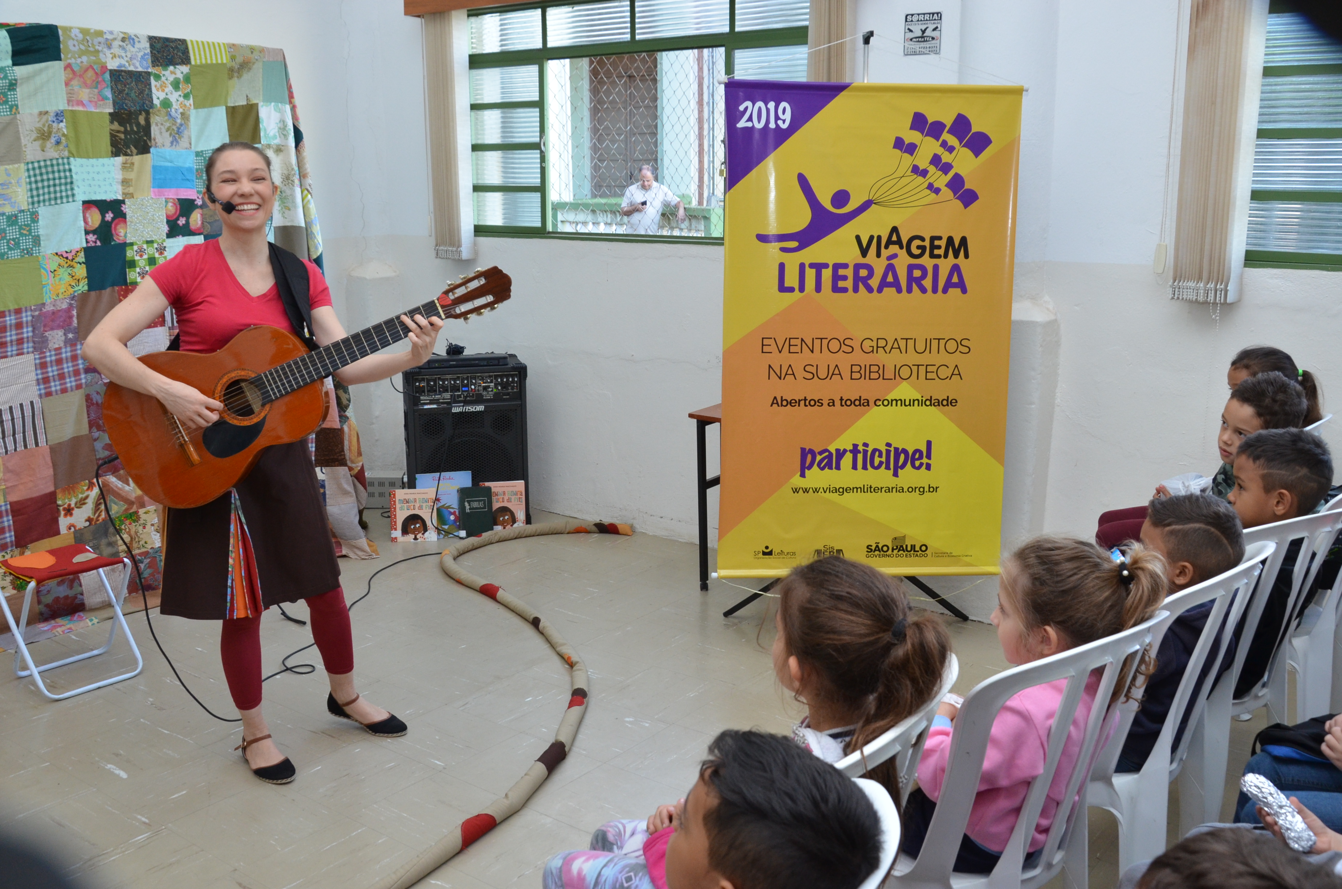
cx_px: 671
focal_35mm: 33
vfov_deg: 39.8
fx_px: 1228
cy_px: 444
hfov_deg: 57.3
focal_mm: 22
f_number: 7.1
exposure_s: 1/60
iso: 800
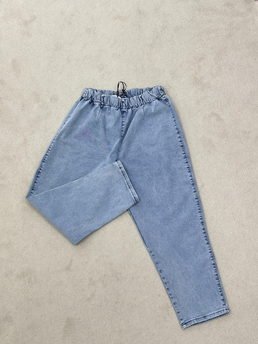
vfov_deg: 39.7
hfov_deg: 30.3
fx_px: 477
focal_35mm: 48
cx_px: 129
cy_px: 172
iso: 80
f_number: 1.78
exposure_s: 1/274
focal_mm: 6.86
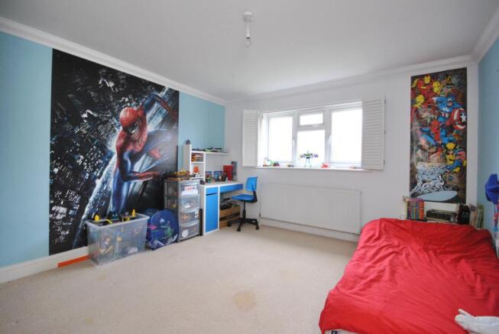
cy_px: 167
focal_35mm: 15
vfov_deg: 77.5
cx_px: 250
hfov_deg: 100.3
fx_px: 208
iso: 800
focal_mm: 10
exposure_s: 1/4
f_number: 8
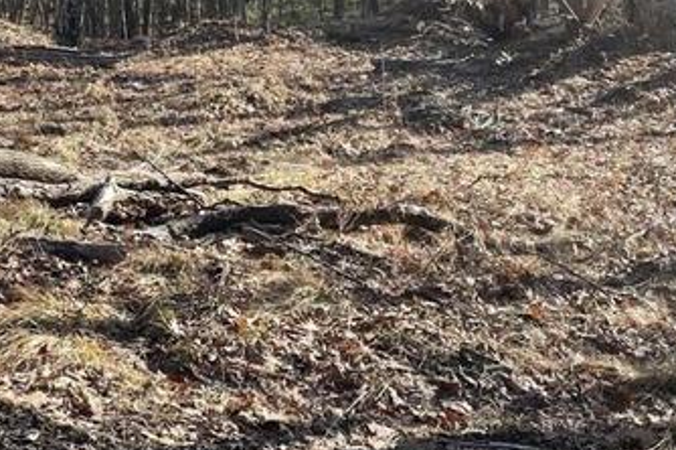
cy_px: 59
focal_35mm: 83
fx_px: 1557
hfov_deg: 23.9
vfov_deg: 16.2
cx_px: 85
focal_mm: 4.2
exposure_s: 1/1304
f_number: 1.6
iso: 32
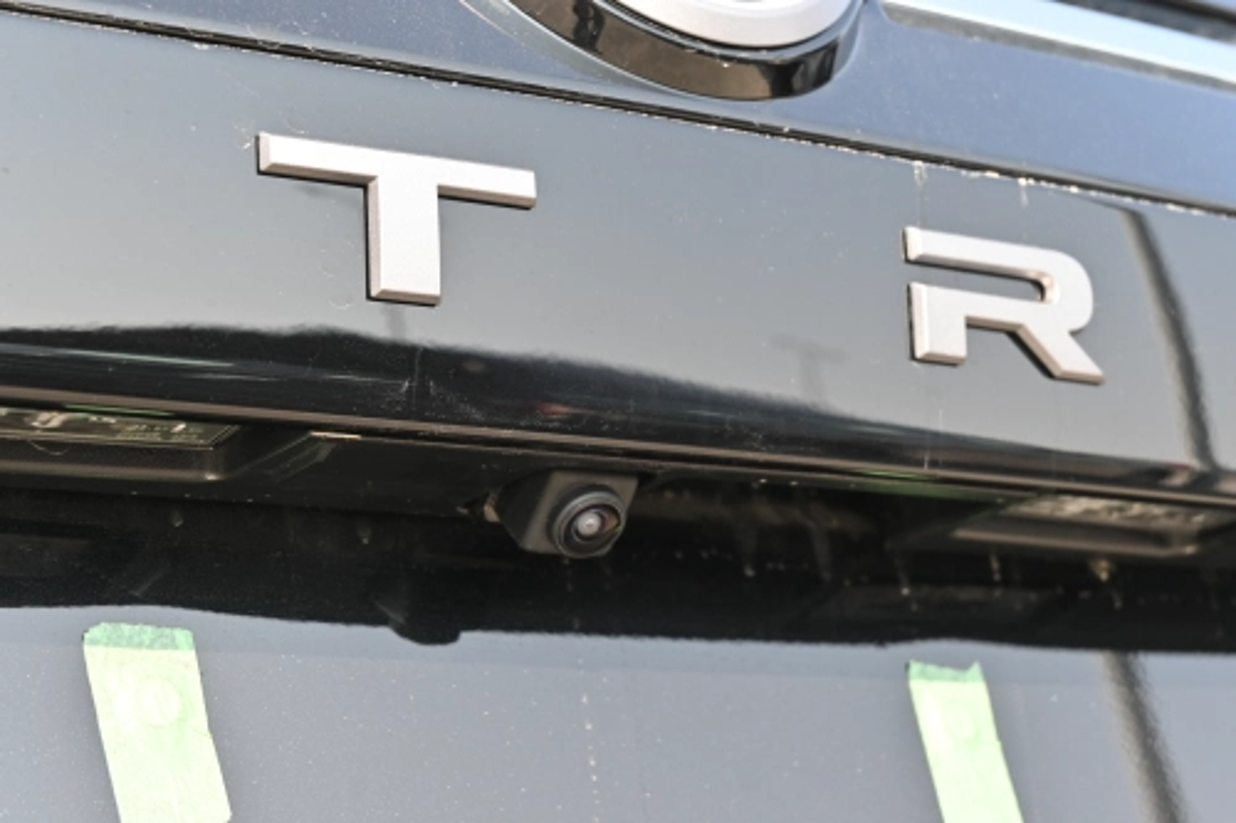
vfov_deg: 18.2
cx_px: 618
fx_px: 2574
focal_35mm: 75
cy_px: 412
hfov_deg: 27.0
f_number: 6.3
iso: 360
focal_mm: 50
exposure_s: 1/250
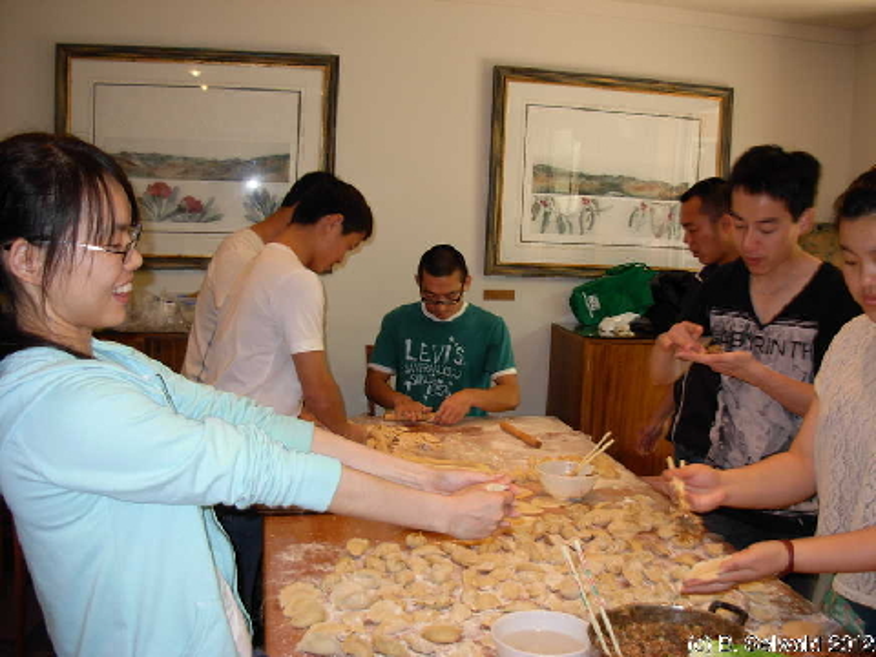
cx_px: 438
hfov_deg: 49.0
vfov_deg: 37.7
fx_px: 962
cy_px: 328
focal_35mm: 38
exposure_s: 1/22.6
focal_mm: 6.3
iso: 79
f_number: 2.9
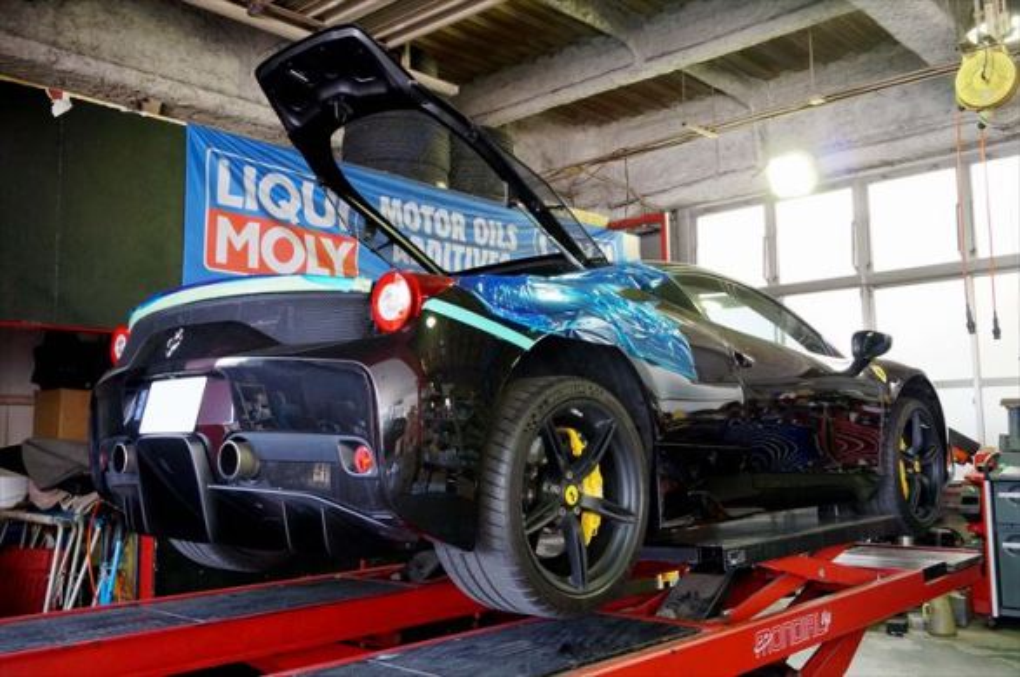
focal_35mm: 33
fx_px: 934
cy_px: 338
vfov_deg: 39.9
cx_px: 510
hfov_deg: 57.3
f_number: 6.3
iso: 1000
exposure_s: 1/60
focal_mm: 22
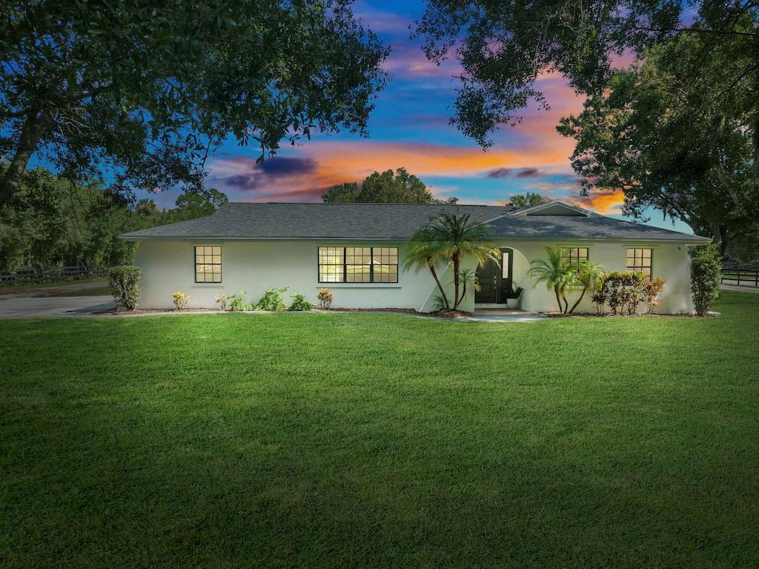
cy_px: 284
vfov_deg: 56.8
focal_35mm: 24
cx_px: 380
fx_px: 526
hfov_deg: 71.6
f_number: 3.5
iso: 100
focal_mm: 12.29
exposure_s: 1/40
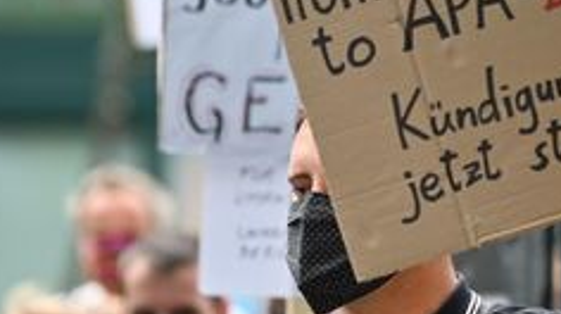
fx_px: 5749
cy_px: 161
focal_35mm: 387
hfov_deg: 5.6
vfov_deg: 3.1
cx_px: 402
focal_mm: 170
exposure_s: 1/500
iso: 100
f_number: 2.8
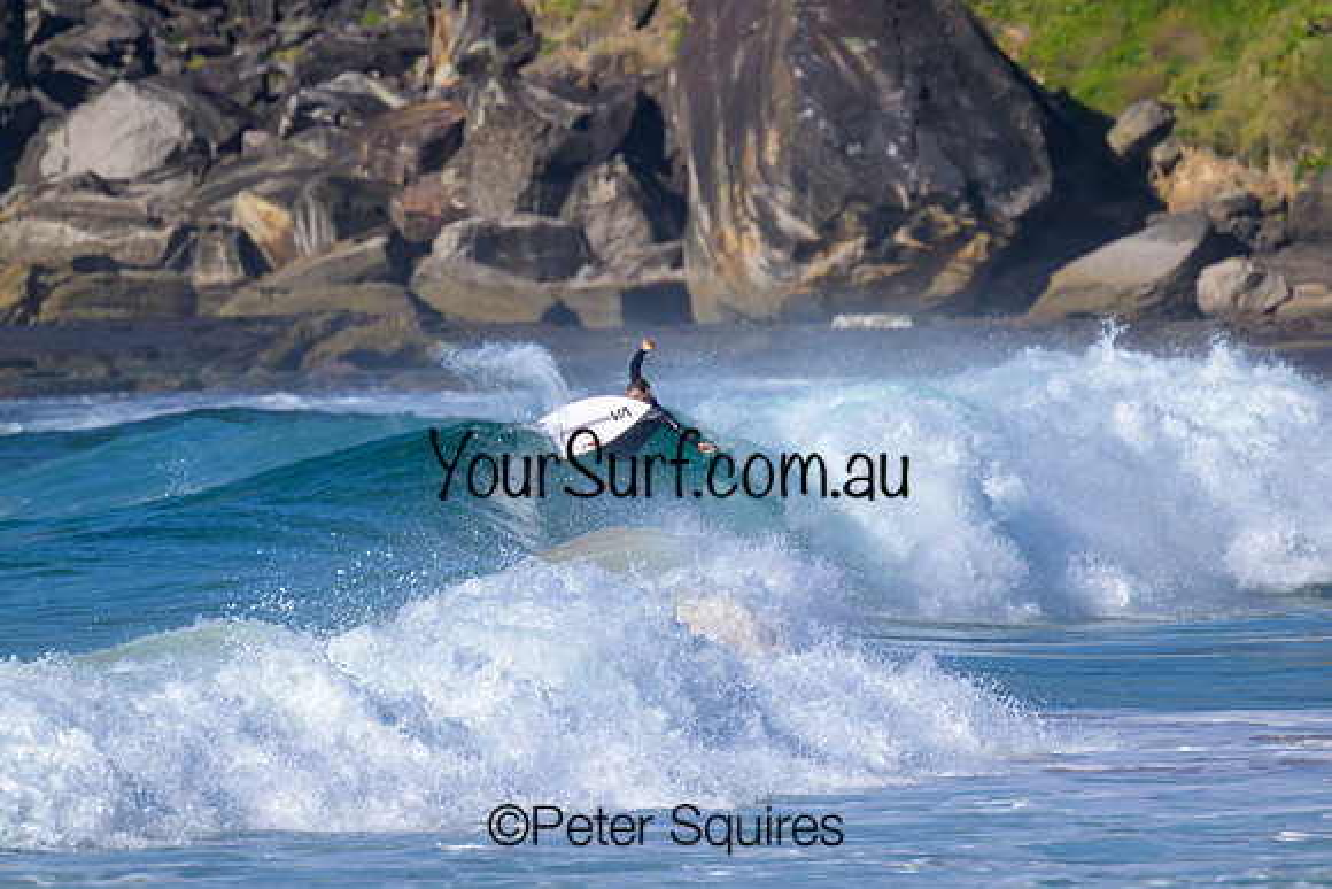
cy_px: 444
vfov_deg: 1.7
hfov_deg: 2.6
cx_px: 666
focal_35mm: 800
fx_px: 29606
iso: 720
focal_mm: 800
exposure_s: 1/2000
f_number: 11
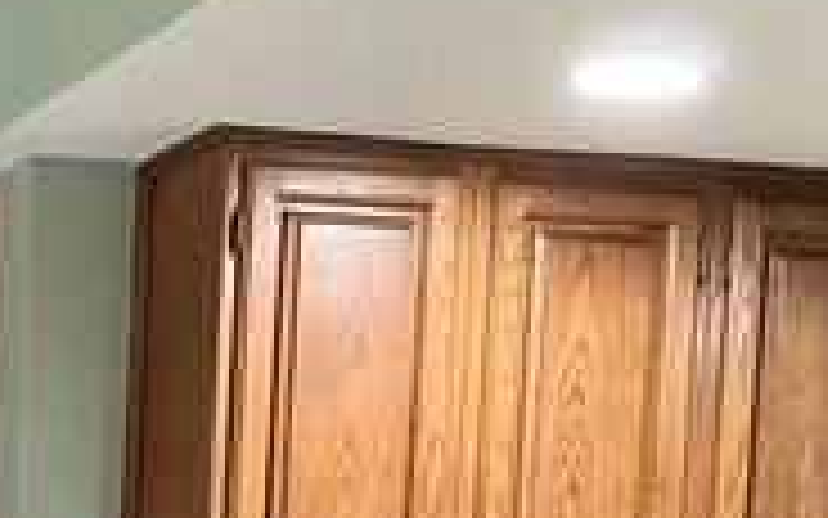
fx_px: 2415
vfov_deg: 11.5
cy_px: 874
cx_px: -94
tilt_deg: -5.3
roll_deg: -2.0
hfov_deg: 18.7
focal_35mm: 107
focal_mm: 3
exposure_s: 1/40
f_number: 1.8
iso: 200
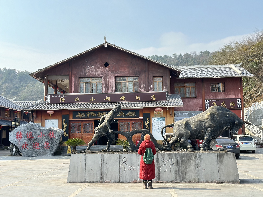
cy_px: 98
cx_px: 132
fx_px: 365
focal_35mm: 48
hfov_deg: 39.7
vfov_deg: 30.3
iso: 80
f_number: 1.78
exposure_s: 1/1880
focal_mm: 6.86
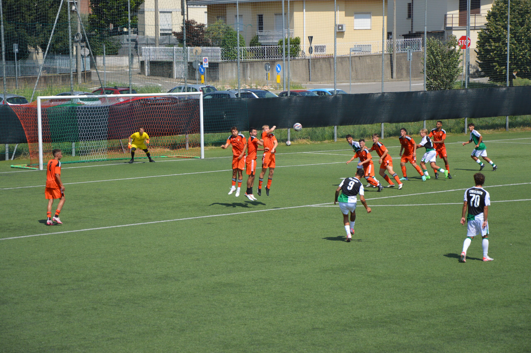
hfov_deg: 17.1
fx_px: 1768
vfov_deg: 11.4
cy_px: 176
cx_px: 266
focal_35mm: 120
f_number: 6.3
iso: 400
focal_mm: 80
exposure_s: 1/2000
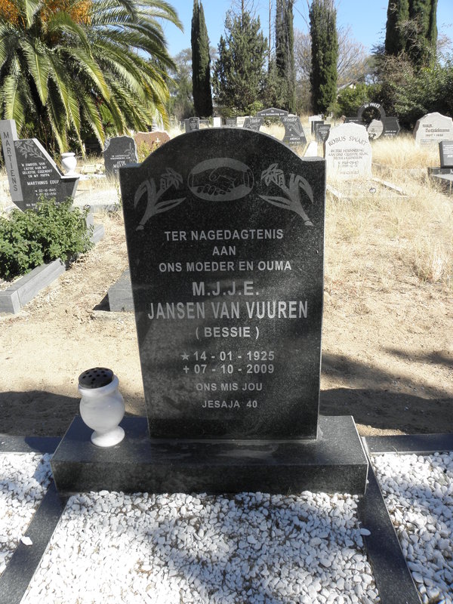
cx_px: 226
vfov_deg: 67.3
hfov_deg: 53.1
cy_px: 302
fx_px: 454
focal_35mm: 26
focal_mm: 4.6
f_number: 5.6
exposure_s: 1/160
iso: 64
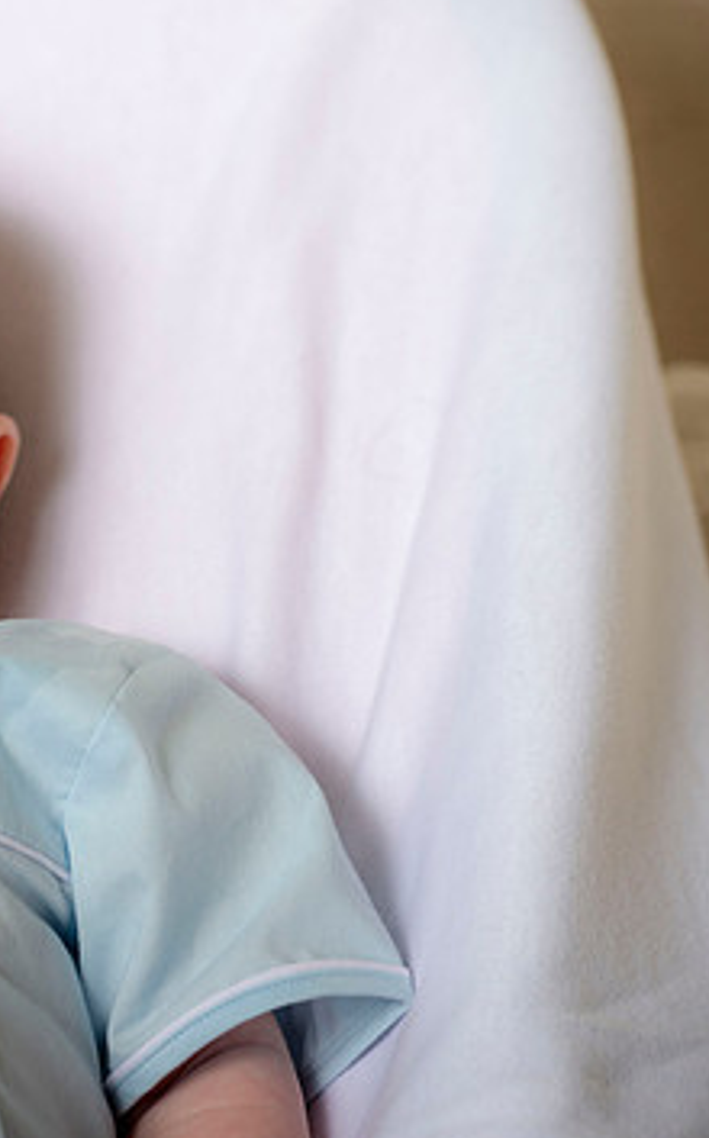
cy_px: 571
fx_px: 9604
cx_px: -161
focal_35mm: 310
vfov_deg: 6.8
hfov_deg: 4.2
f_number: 5.6
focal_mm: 185
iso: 250
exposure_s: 1/200
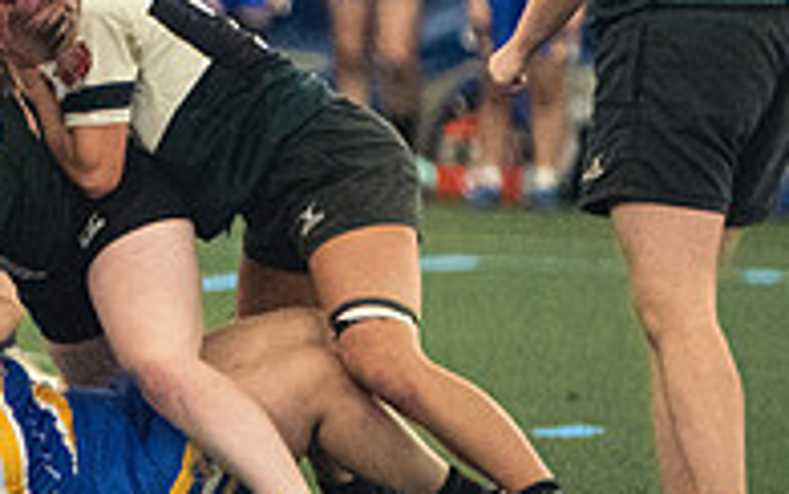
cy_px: 8
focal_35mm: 907
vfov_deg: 1.4
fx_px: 19509
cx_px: -178
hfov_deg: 2.3
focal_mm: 200
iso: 12800
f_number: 2.8
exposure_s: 1/500
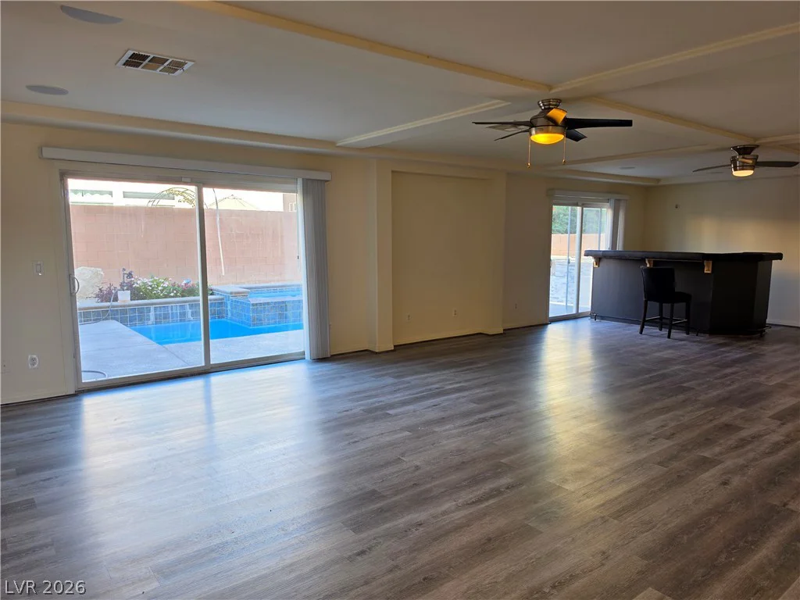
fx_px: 532
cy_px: 300
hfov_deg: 73.9
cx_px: 400
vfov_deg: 58.9
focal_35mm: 23
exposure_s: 1/180
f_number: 1.4
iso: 40
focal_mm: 6.5
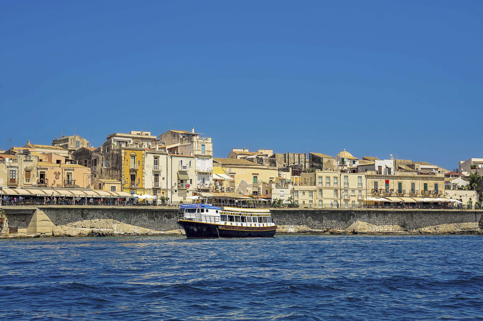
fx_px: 939
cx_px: 242
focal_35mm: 70
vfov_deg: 19.4
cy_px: 160
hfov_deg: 28.9
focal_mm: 70
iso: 200
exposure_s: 1/320
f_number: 13
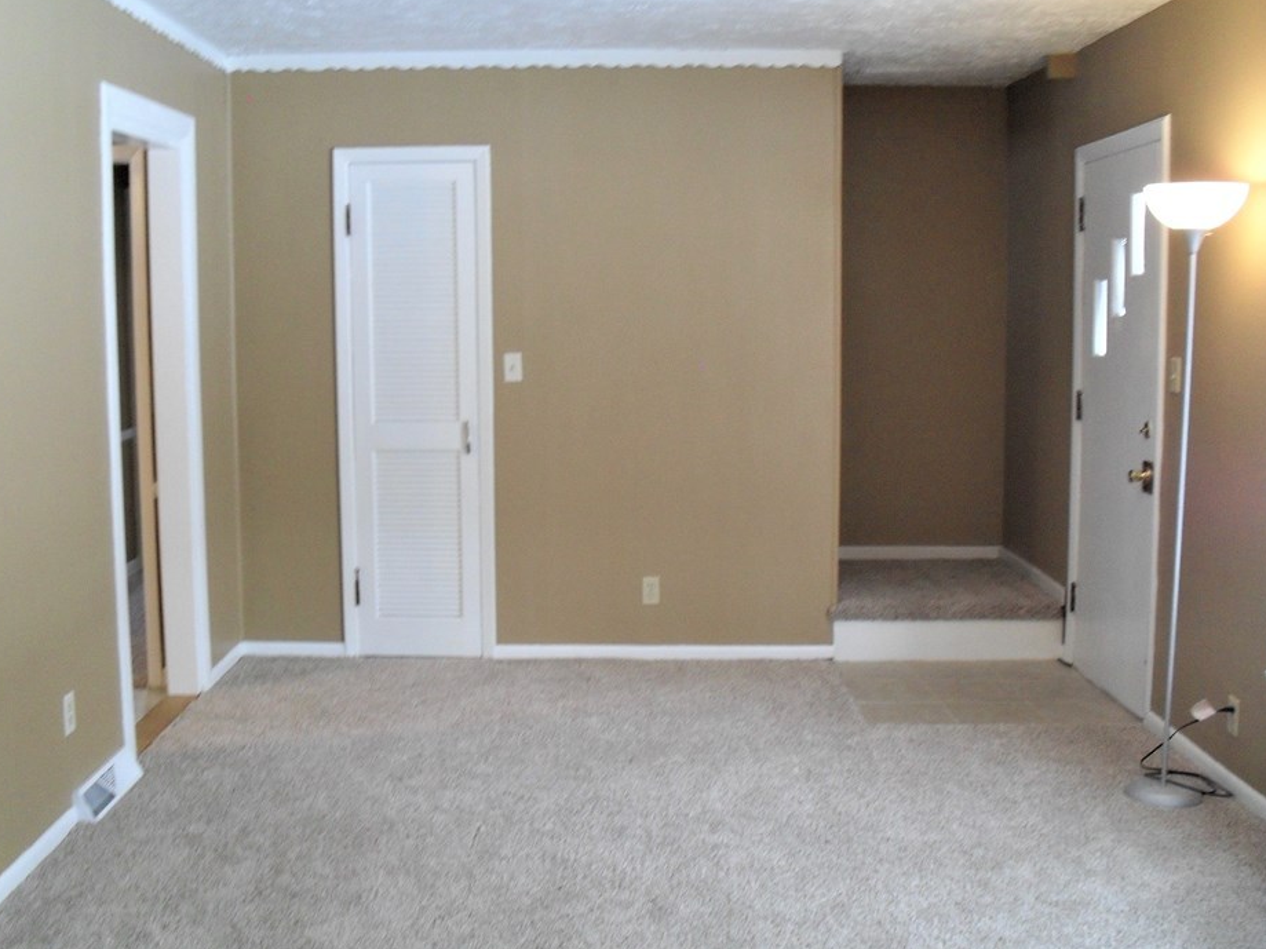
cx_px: 577
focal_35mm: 39
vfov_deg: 36.8
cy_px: 459
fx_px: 1426
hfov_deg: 47.8
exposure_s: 1/20
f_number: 3.2
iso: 200
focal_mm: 6.3
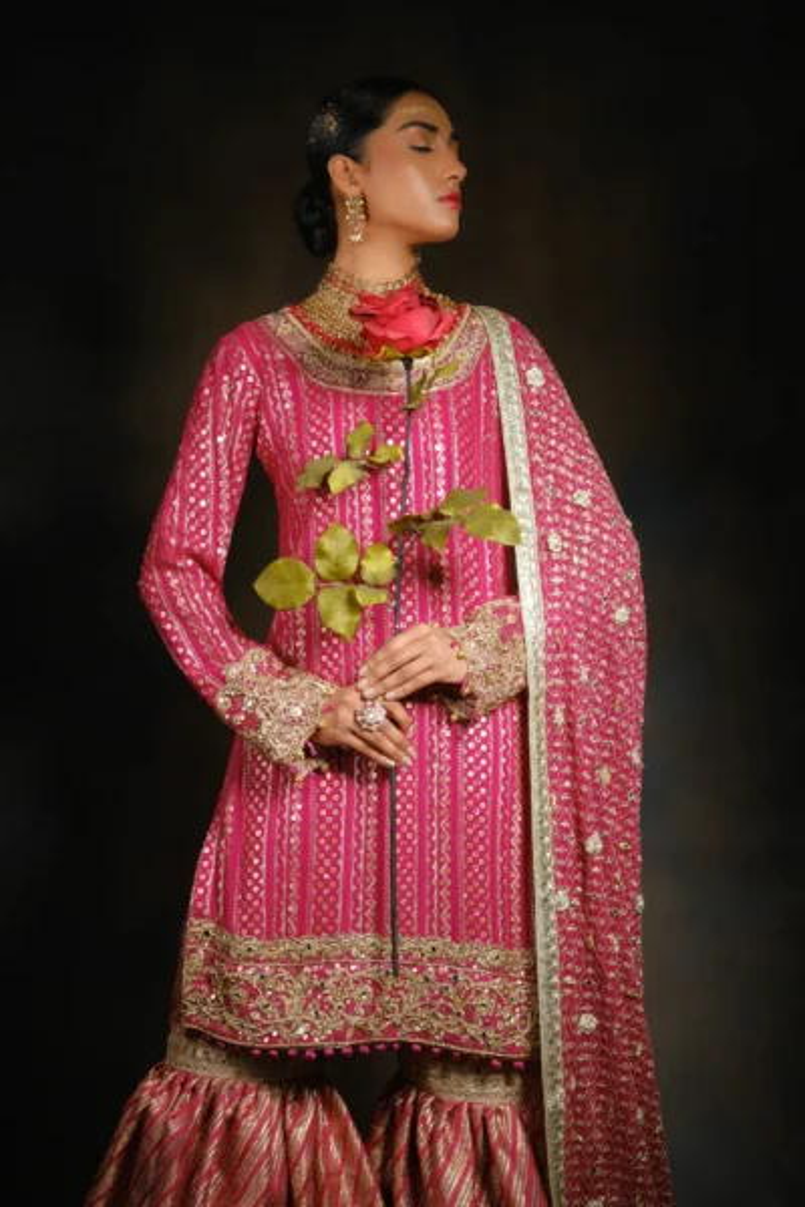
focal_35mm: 83
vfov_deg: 24.5
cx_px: 402
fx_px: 2784
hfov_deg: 16.5
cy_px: 604
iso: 200
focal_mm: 55
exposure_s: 1/125
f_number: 4.5
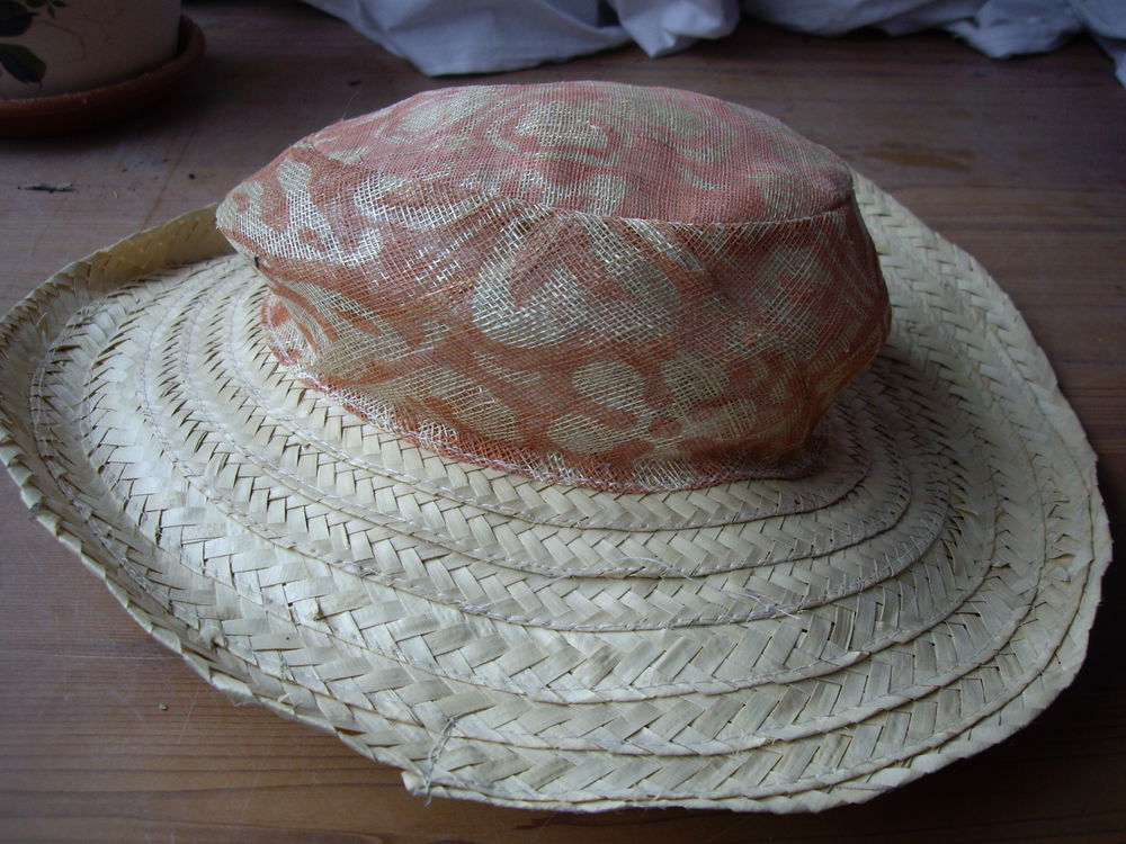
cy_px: 422
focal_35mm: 38
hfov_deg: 49.0
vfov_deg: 37.7
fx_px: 1236
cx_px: 563
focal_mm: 6.2
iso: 64
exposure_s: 1/80
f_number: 2.7
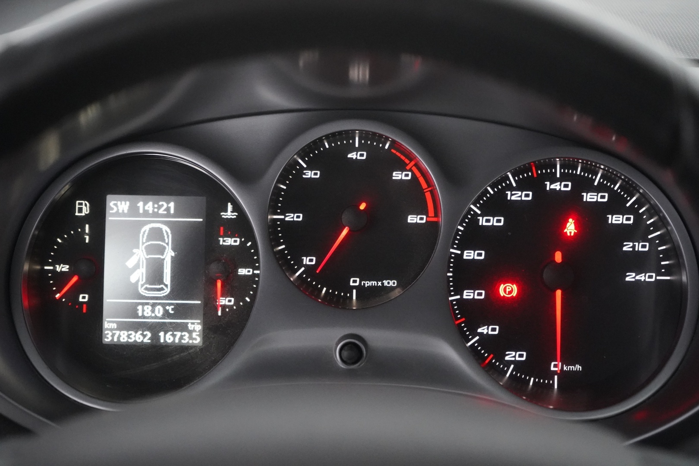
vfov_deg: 19.5
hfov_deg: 28.8
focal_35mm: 70
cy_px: 233
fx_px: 1359
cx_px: 350
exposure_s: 1/60
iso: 12800
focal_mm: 70
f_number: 5.6
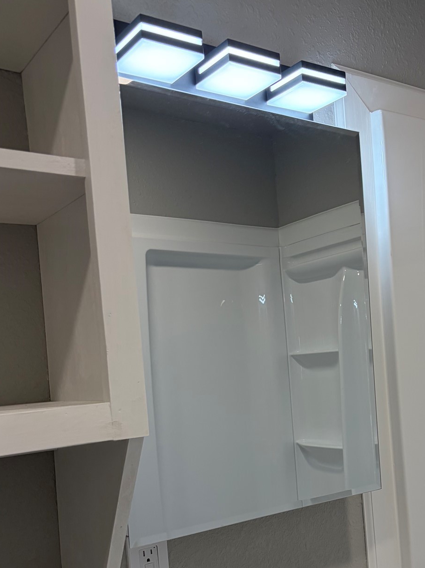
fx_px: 671
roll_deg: +4.6
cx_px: 292
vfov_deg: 44.9
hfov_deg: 34.7
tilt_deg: -2.4
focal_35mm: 41
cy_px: 391
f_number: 1.6
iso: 125
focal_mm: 5.96
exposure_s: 1/208
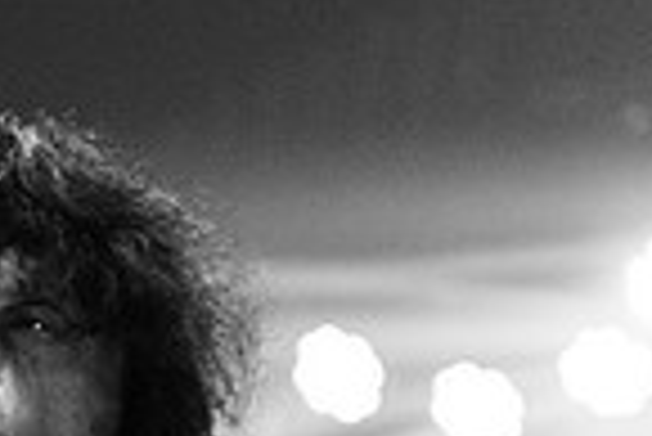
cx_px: -364
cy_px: 717
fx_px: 5076
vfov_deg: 4.9
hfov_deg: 7.2
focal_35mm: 280
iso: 2500
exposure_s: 1/640
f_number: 3.2
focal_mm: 70
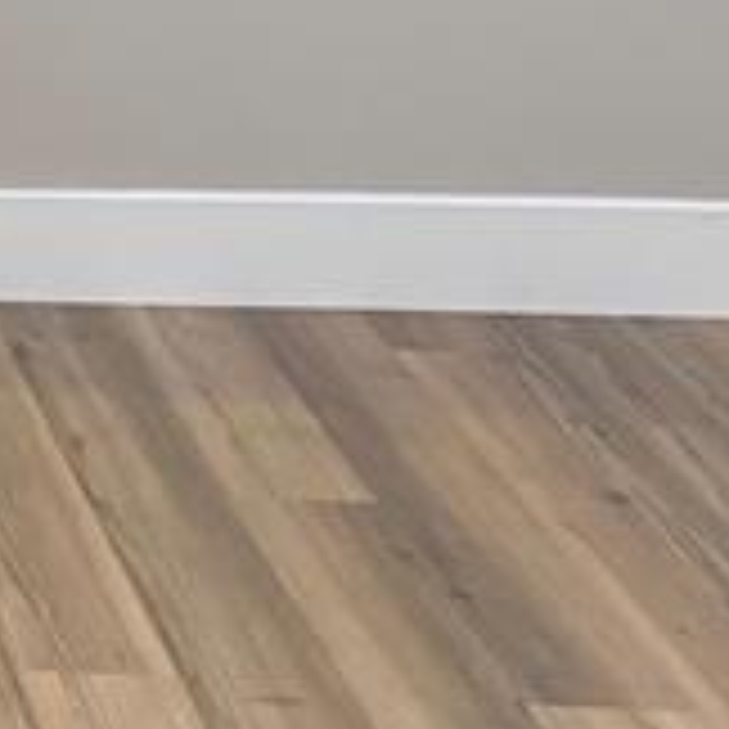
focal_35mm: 134
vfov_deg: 12.0
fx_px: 3193
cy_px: -554
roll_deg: +2.3
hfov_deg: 10.7
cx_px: -1134
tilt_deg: -4.9
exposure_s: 1/60
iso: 500
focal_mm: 6.76
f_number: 1.78
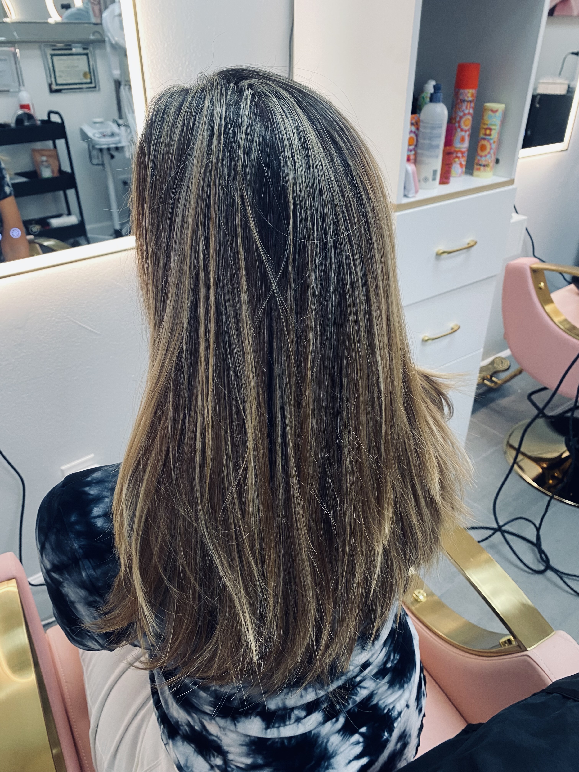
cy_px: 386
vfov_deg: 67.3
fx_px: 580
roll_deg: +0.0
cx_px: 290
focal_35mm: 26
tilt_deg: -30.5
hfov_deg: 53.1
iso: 80
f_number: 1.8
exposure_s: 1/60
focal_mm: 4.25
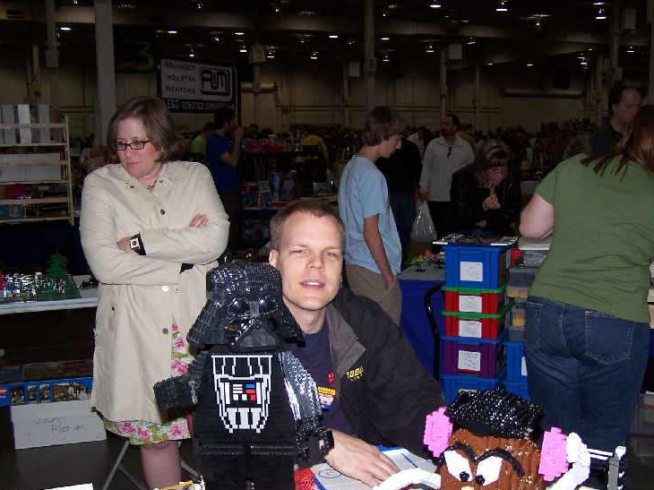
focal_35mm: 45
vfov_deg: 32.1
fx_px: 850
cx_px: 375
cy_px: 285
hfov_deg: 42.0
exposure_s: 1/60
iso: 80
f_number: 2.8
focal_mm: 6.3
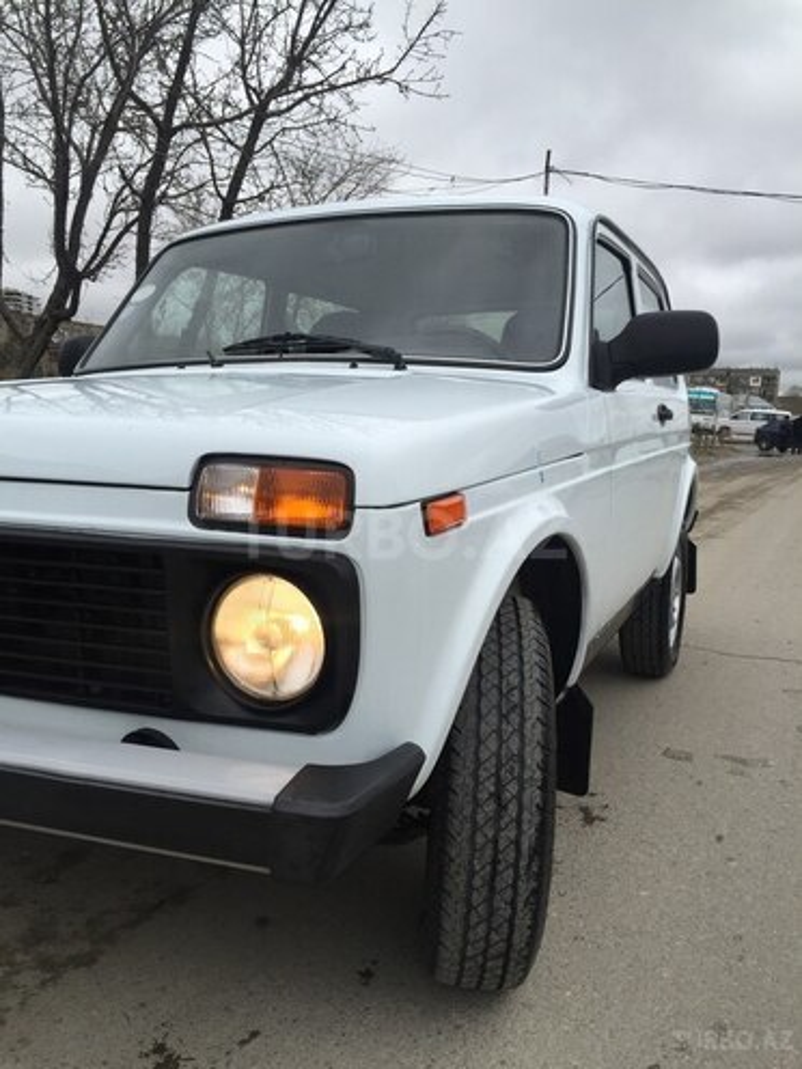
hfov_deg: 48.2
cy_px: 534
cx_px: 401
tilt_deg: -7.0
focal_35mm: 29
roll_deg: -1.6
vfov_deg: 61.7
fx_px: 896
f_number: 2.2
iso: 32
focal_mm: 4.15
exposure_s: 1/395
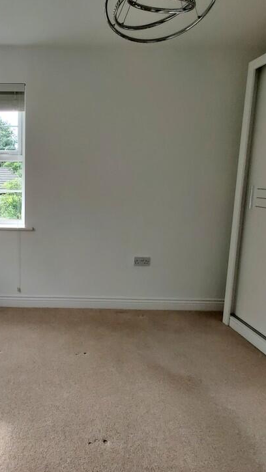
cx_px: 48
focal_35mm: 20
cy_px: 227
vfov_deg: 86.6
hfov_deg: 51.9
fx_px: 251
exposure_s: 1/100
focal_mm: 2.25
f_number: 2.2
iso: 160
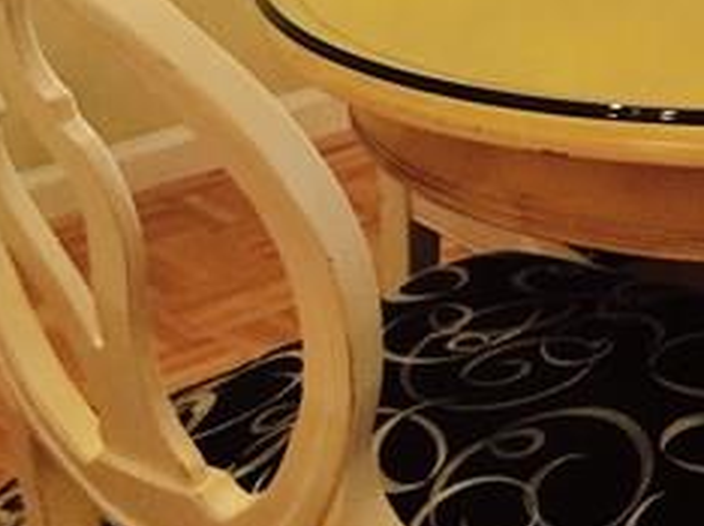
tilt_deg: -9.5
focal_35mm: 127
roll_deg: -0.6
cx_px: 1291
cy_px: -364
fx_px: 2580
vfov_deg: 11.0
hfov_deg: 13.8
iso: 50
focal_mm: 4.15
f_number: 2.2
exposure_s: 1/15
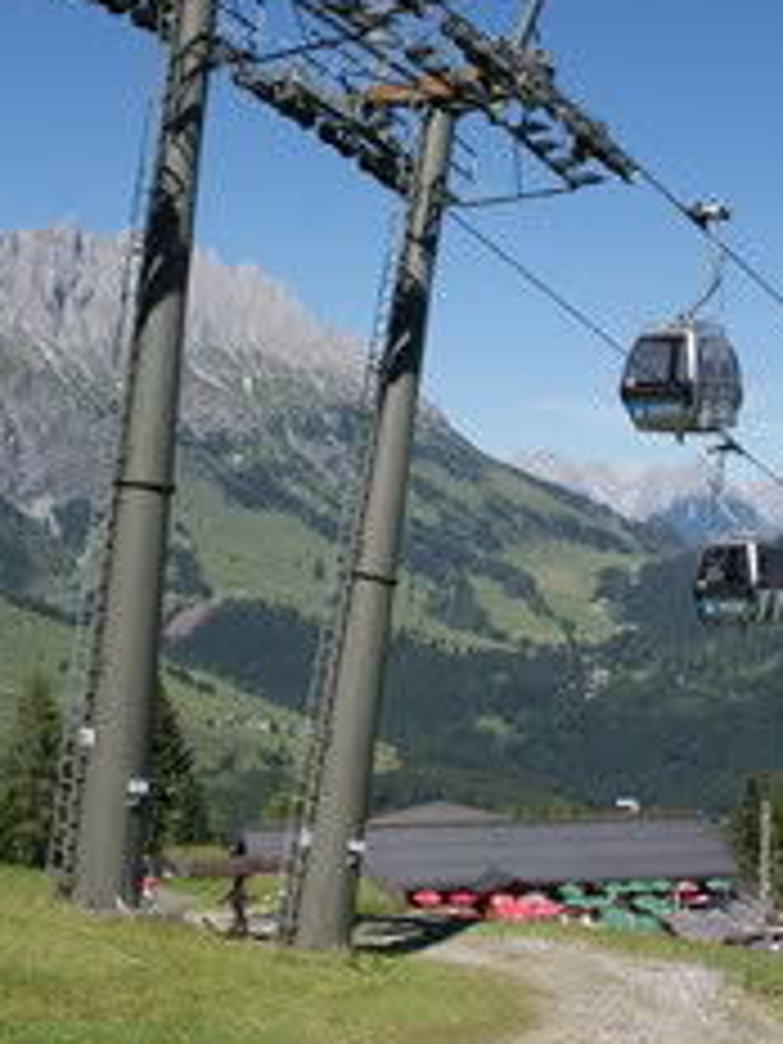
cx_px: 382
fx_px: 1689
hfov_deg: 26.1
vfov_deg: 34.1
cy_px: 371
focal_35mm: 56
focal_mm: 18
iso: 100
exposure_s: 1/160
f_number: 10
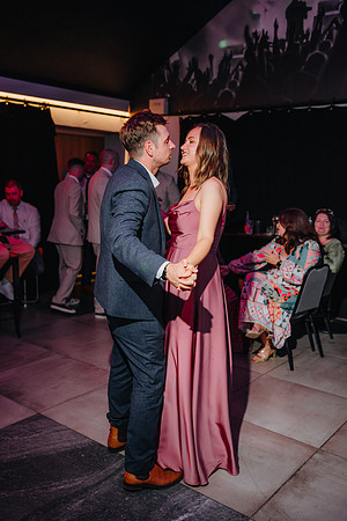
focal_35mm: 35
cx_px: 174
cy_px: 260
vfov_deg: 54.4
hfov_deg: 37.9
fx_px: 506
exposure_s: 1/200
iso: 200
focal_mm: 35
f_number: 2.2
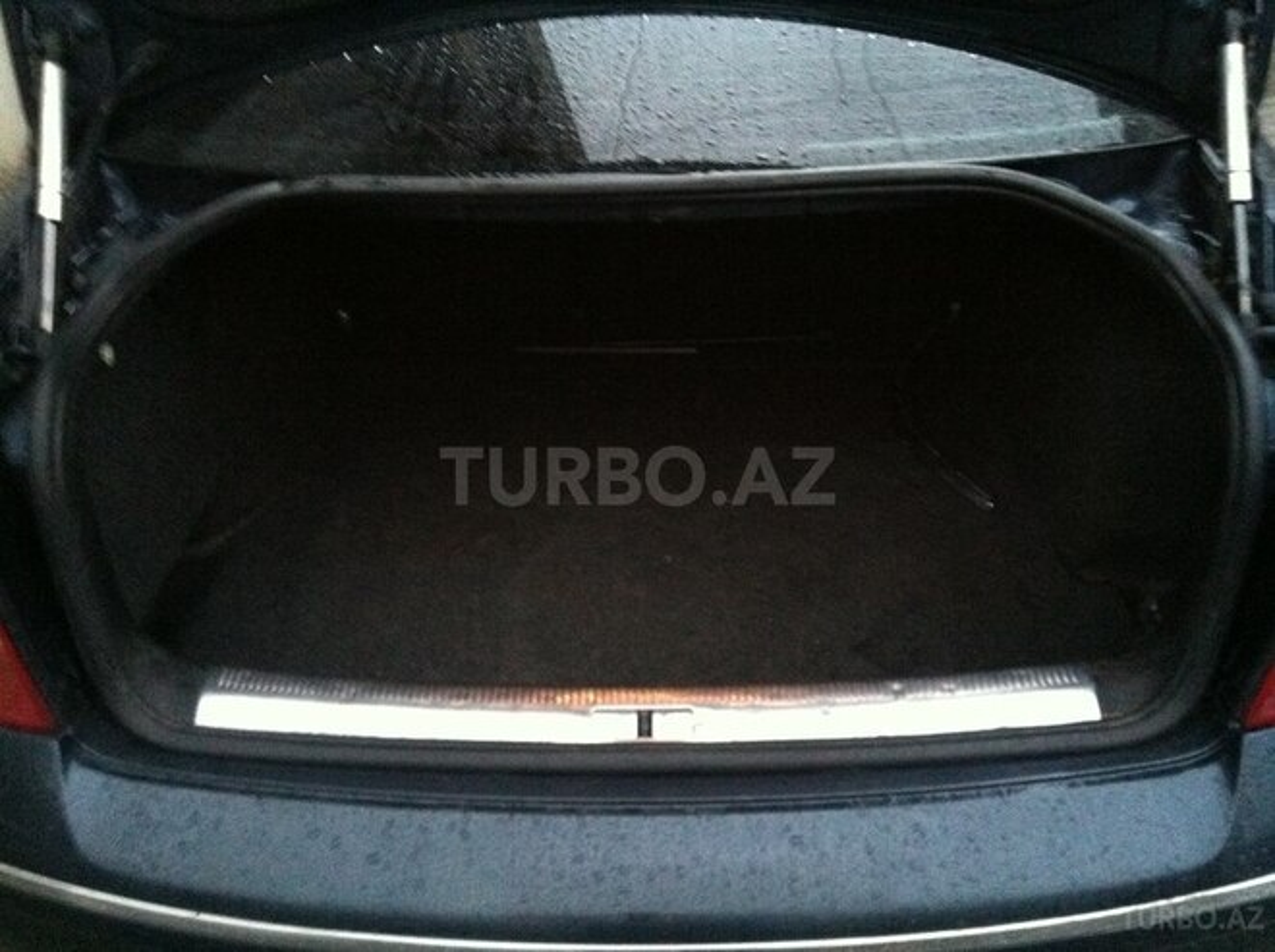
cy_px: 476
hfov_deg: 52.7
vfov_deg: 40.6
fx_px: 1287
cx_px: 638
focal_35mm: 35
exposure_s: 1/15
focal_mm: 3.85
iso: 1000
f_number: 2.8
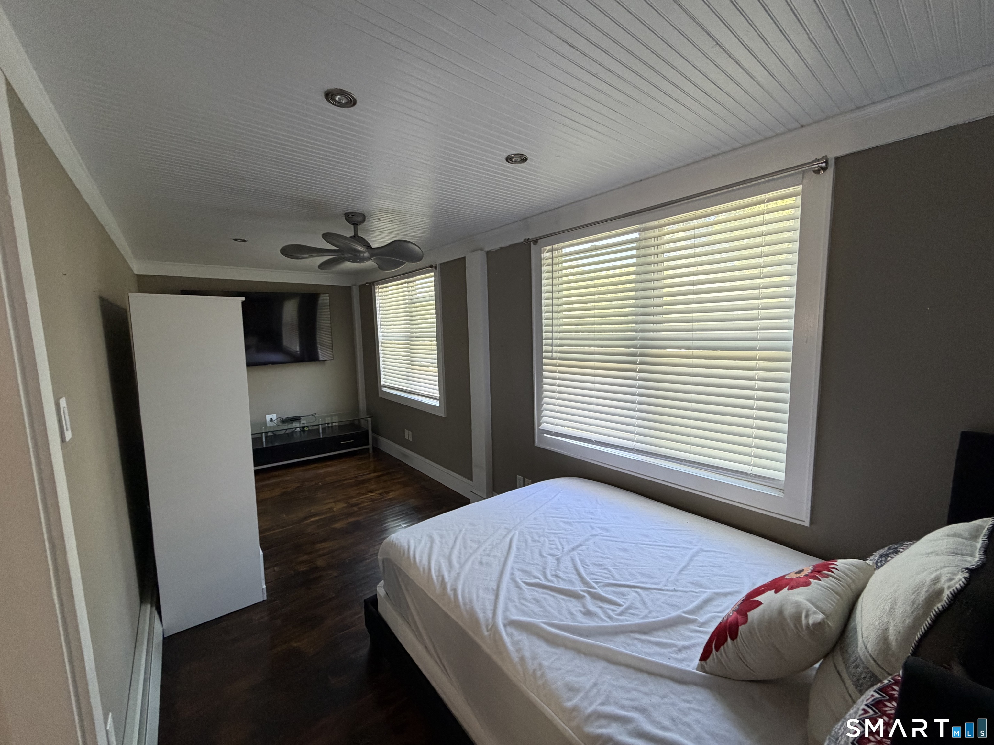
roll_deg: +1.0
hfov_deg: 102.1
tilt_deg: -7.4
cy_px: 372
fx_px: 402
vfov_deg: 85.7
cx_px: 497
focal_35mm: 14
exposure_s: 1/120
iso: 250
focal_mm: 2.22
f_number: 2.2
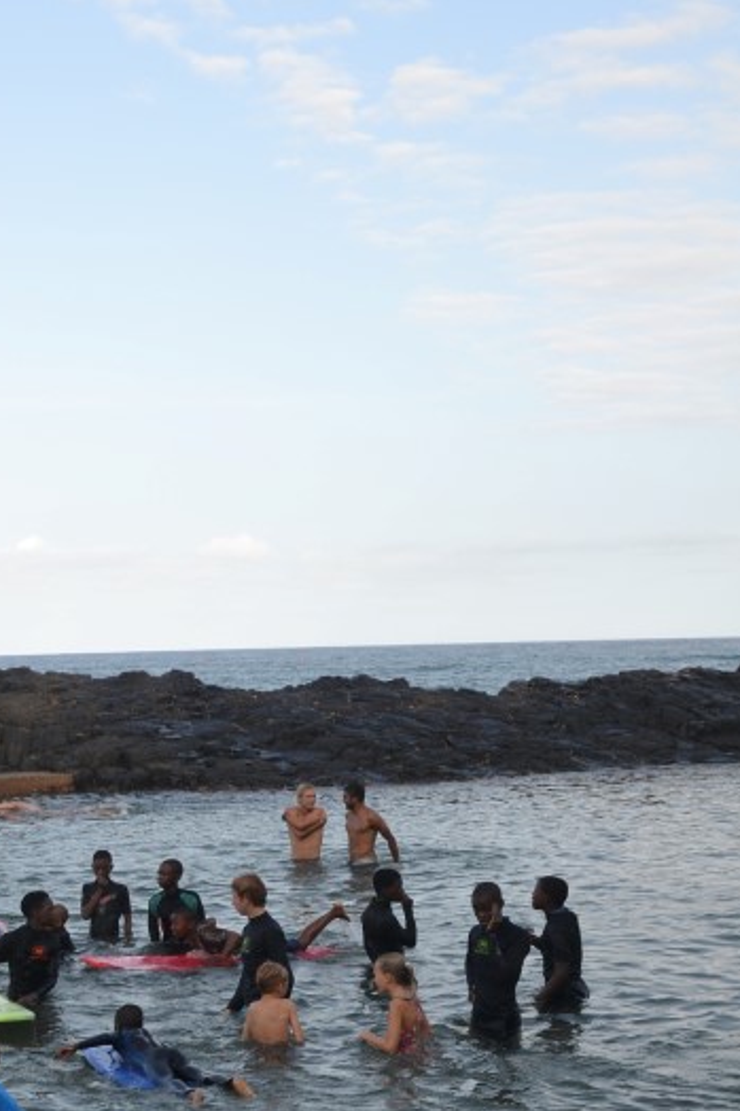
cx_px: -59
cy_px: 844
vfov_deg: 30.0
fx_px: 2036
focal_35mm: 66
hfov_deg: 19.8
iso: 100
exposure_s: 1/200
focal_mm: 20
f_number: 7.1
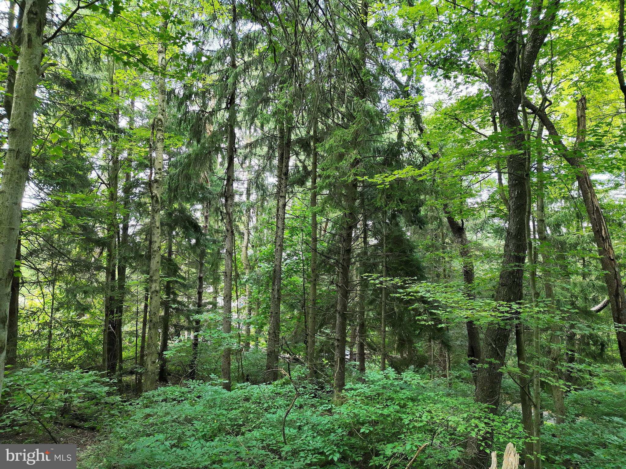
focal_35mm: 24
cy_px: 234
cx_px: 313
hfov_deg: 71.6
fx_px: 434
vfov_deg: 56.8
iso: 340
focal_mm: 6.72
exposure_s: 1/240
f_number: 1.7
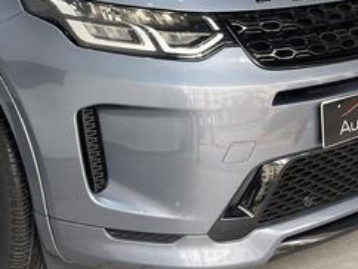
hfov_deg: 29.1
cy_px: -28
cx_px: 112
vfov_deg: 21.2
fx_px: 683
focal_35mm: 66
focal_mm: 5.1
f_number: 1.6
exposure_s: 1/121
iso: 125
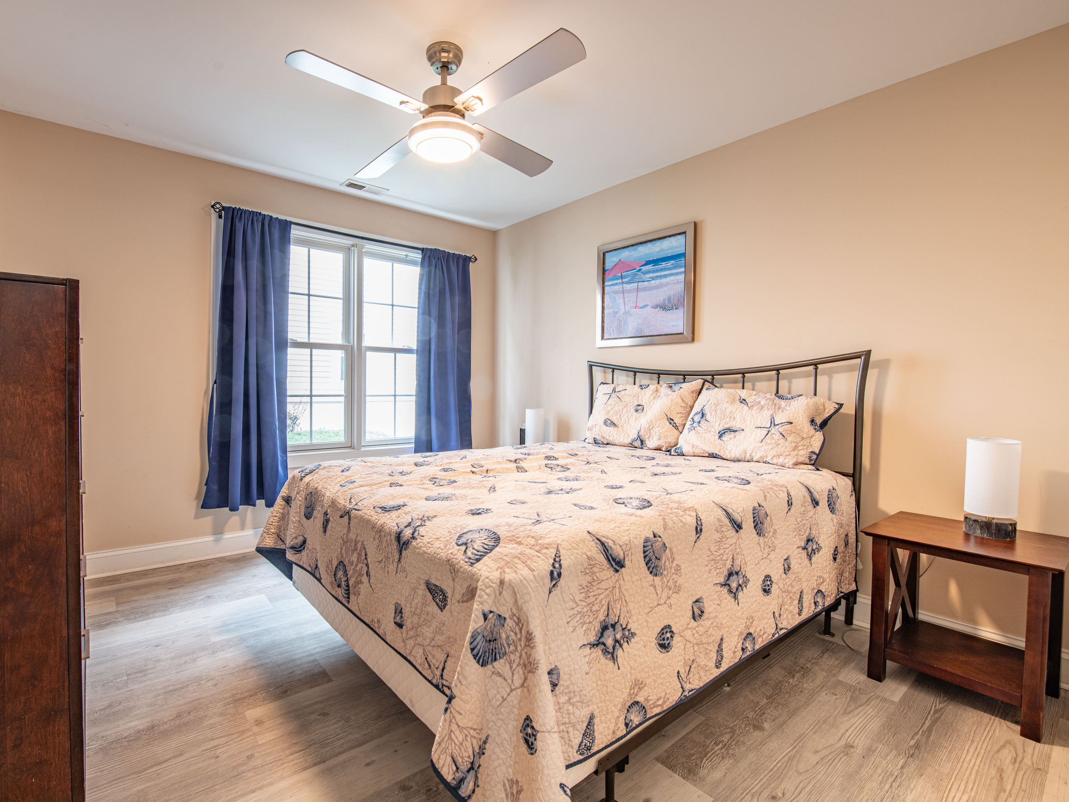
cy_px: 398
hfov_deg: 94.5
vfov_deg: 78.6
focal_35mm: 16
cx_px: 465
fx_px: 490
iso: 64
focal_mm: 14
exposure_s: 1.3
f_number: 9
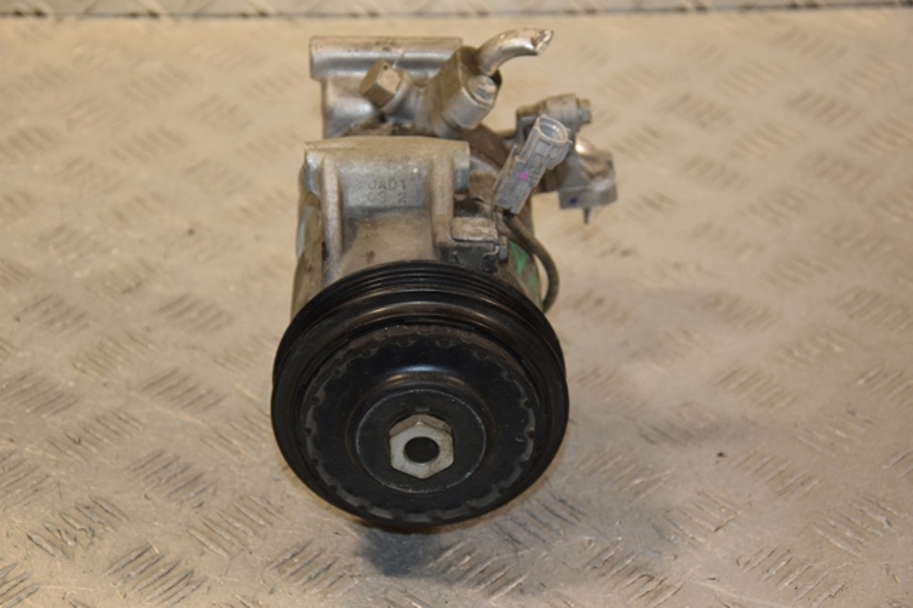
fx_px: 2357
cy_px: 304
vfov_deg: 14.7
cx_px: 456
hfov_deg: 21.9
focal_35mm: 93
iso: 800
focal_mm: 62
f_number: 5.6
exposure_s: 1/200
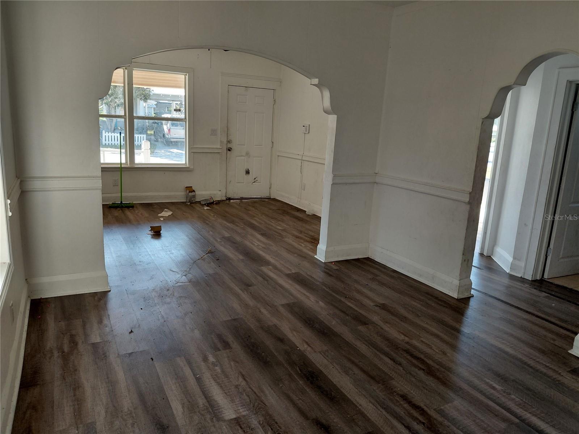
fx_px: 418
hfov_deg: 69.4
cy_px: 217
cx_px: 290
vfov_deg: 54.9
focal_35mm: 25
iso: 80
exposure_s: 1/120
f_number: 1.8
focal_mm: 4.69
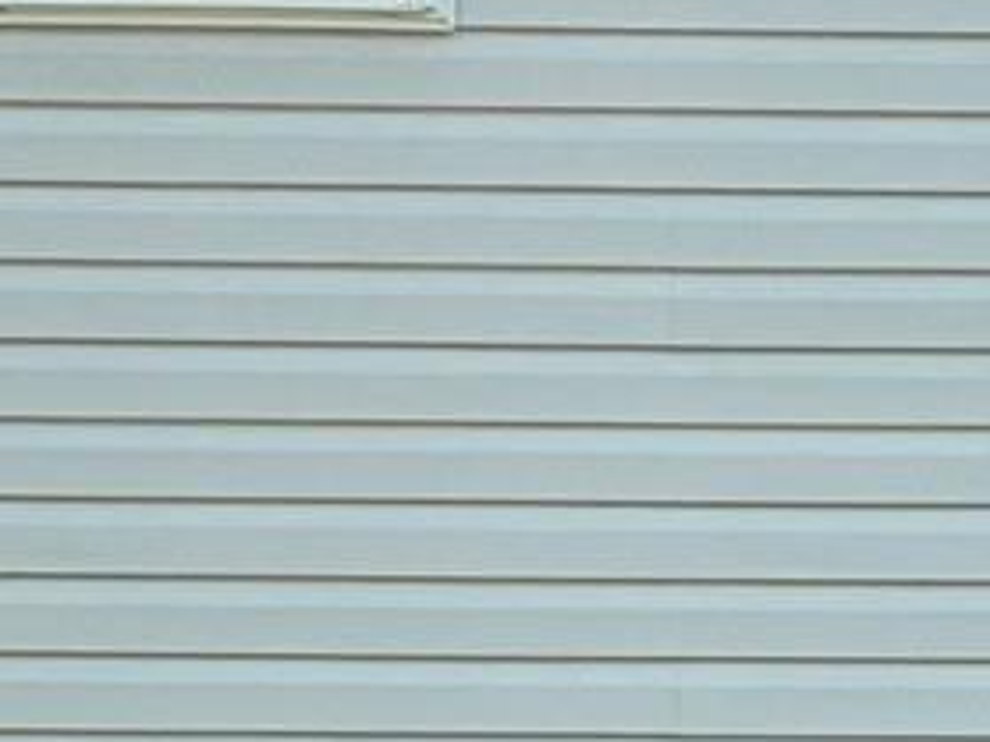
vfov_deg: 6.9
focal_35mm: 213
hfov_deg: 9.2
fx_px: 6089
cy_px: 1090
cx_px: 994
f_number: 1.8
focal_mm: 3
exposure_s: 1/739
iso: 16
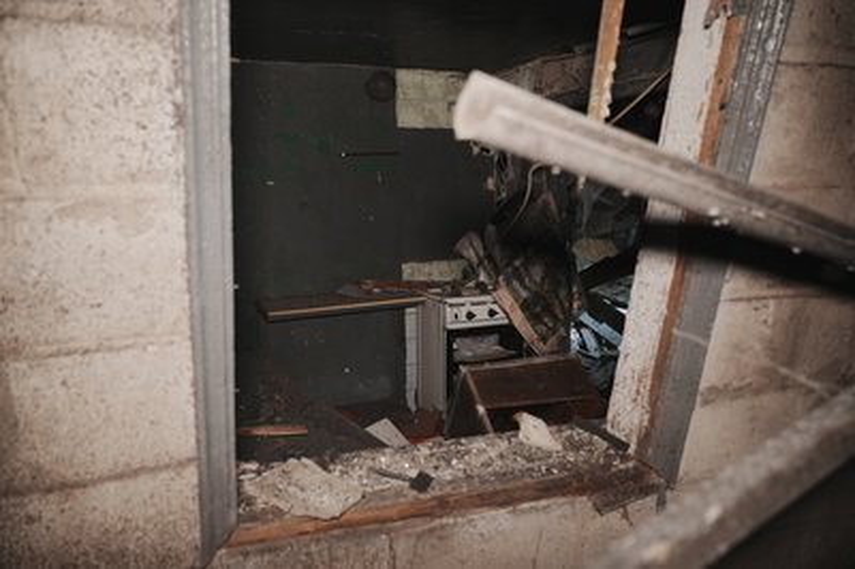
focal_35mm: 28
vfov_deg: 46.3
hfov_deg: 65.5
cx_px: 428
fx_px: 664
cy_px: 284
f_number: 3.5
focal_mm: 28
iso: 1600
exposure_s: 1/50
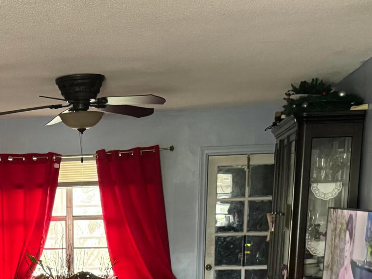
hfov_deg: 27.7
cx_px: 50
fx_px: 731
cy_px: 374
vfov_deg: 19.7
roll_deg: +1.1
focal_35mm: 68
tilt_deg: -13.7
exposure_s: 1/45
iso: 800
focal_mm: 6.76
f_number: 1.78
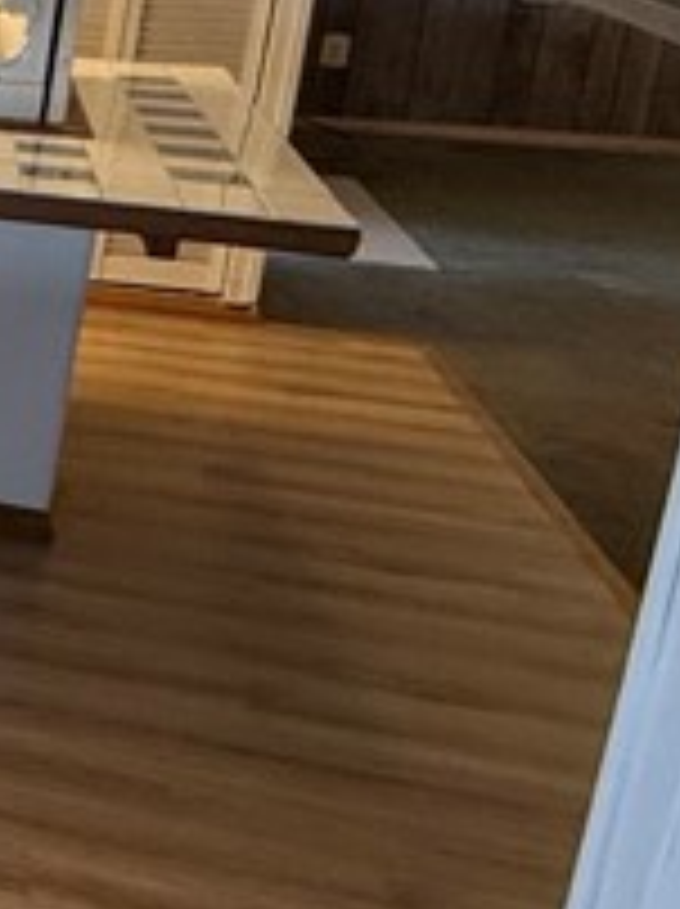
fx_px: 1864
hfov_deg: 12.4
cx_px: -1211
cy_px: 207
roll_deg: +0.5
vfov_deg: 27.0
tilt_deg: -13.5
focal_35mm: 71
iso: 320
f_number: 2.2
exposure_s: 1/120
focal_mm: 2.22
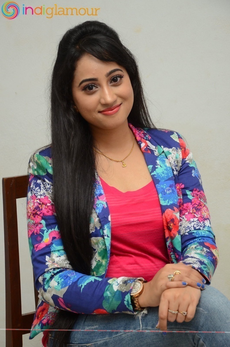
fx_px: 1084
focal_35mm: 112
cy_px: 174
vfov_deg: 18.2
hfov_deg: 12.1
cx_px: 115
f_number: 6.3
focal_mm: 75
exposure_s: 1/125
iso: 1000
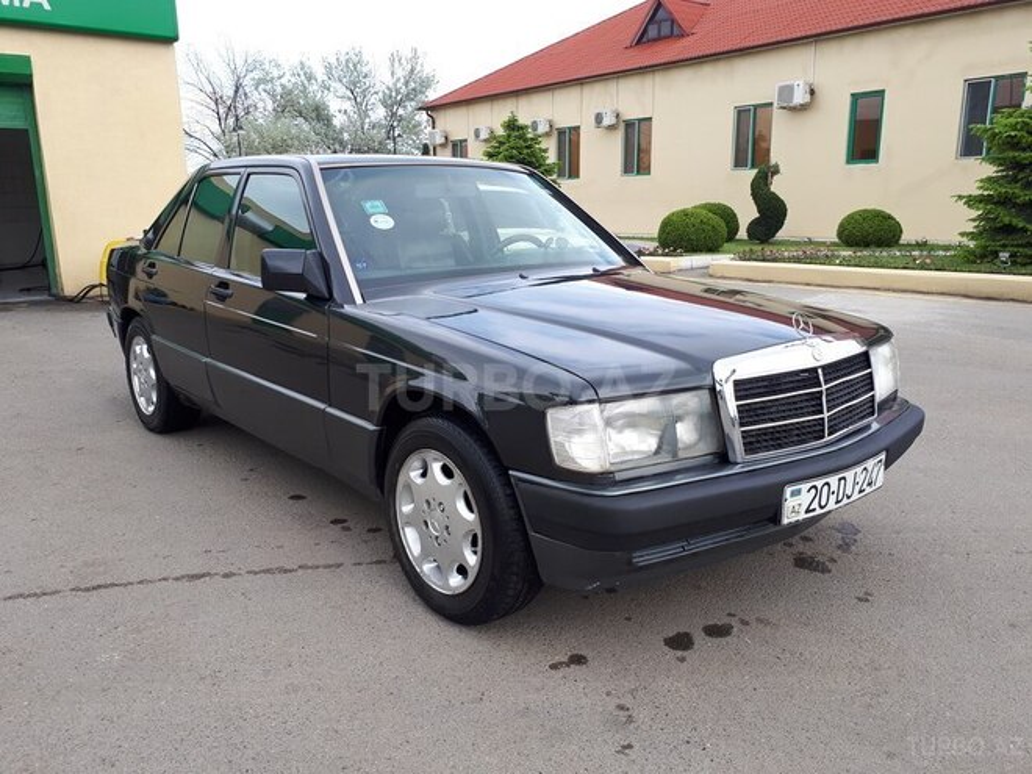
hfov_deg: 65.3
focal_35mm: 27
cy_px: 387
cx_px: 516
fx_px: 805
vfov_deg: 51.4
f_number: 1.9
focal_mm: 3.6
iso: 40
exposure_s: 1/431
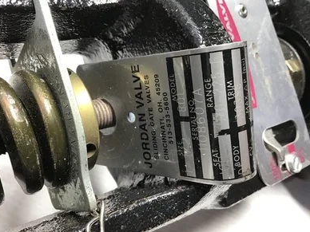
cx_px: 151
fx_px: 287
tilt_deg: -47.7
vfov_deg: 44.2
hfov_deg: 56.8
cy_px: 113
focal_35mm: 32
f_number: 2.4
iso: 32
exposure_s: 1/30
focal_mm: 3.3
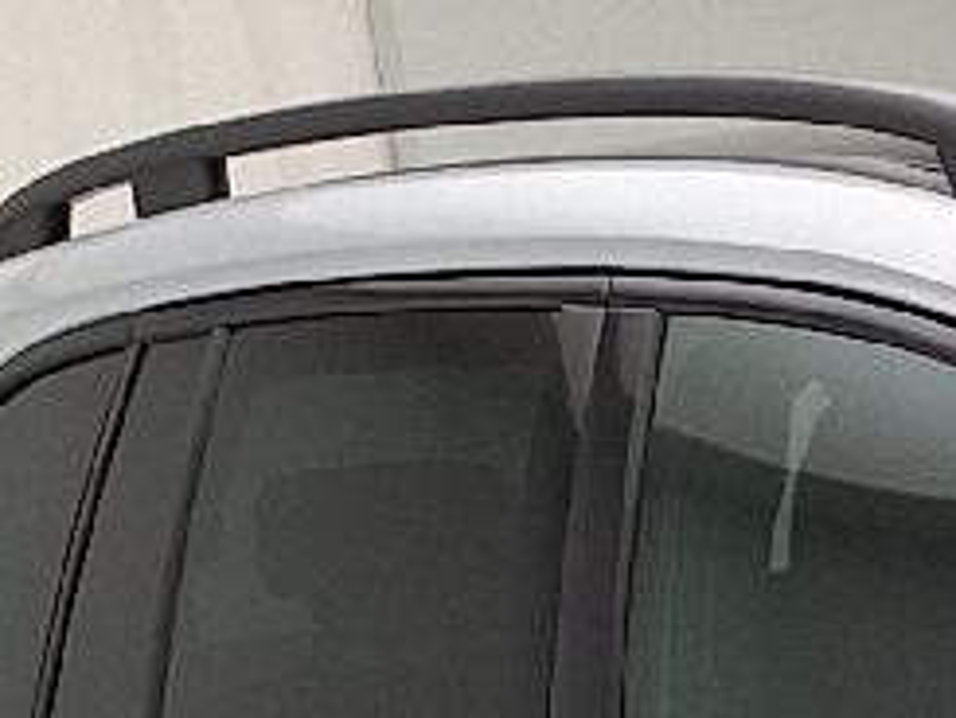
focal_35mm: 180
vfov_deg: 7.4
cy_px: 2092
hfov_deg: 9.5
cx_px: 2435
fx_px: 4974
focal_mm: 5.54
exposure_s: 1/110
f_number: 1.8
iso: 40
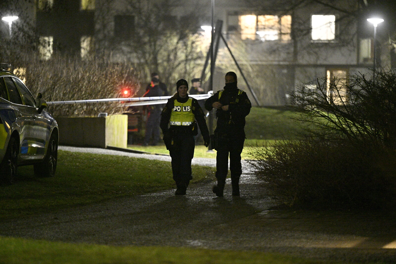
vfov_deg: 6.9
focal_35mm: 200
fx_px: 2200
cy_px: 132
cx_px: 198
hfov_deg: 10.3
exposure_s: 1/30
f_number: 2.8
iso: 12800
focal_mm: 200
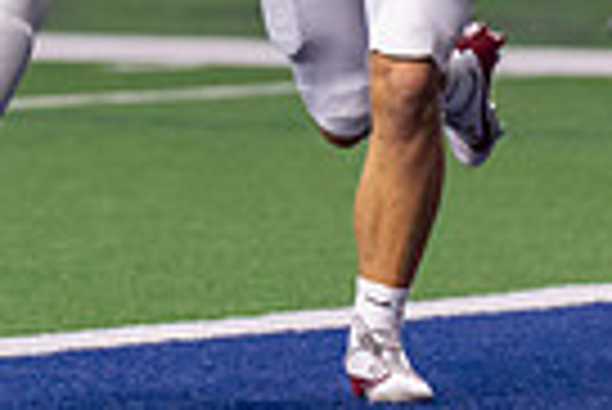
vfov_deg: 1.4
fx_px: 17103
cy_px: -277
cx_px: 97
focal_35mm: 1005
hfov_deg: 2.0
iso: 2500
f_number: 2.8
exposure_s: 1/1000
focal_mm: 157
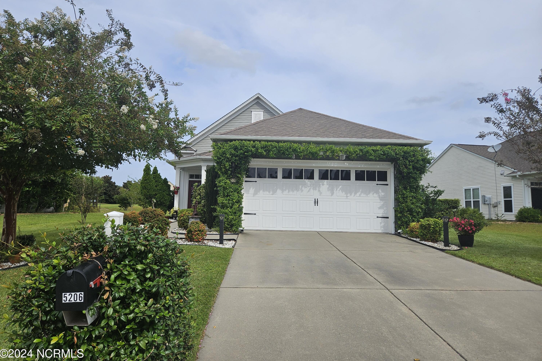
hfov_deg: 73.7
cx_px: 270
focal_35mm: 24
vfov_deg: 53.1
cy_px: 168
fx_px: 361
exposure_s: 1/2859
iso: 25
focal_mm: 5.4
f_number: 1.8
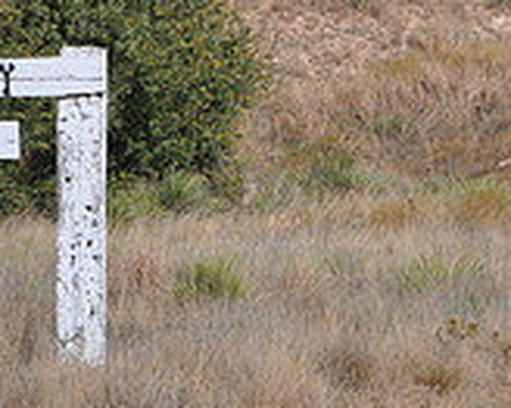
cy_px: 173
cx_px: -125
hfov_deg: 5.8
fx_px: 4973
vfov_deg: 4.7
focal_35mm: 329
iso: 200
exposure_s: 1/320
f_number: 9
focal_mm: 66
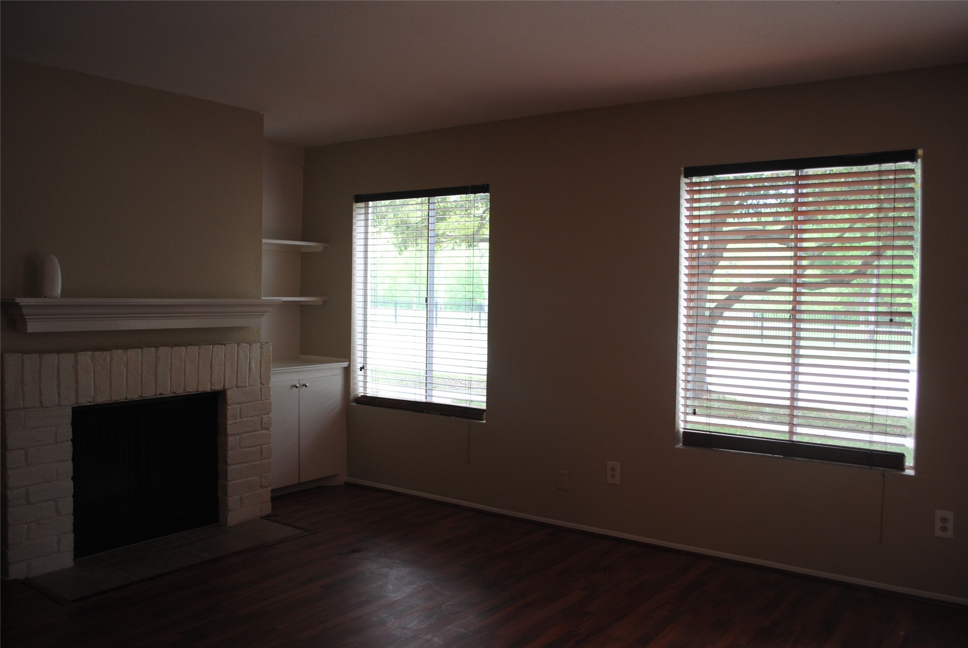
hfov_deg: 61.9
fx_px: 808
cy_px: 324
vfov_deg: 43.7
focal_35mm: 30
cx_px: 484
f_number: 3.8
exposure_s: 1/60
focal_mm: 20
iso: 200
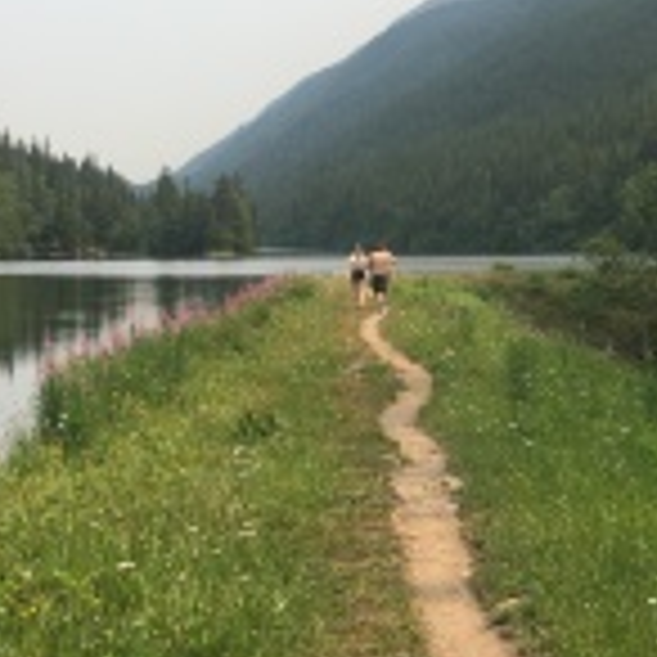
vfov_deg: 26.9
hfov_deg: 26.9
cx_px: 292
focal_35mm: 64
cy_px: 315
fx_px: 1374
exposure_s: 1/1451
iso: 25
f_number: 2.2
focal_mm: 4.15
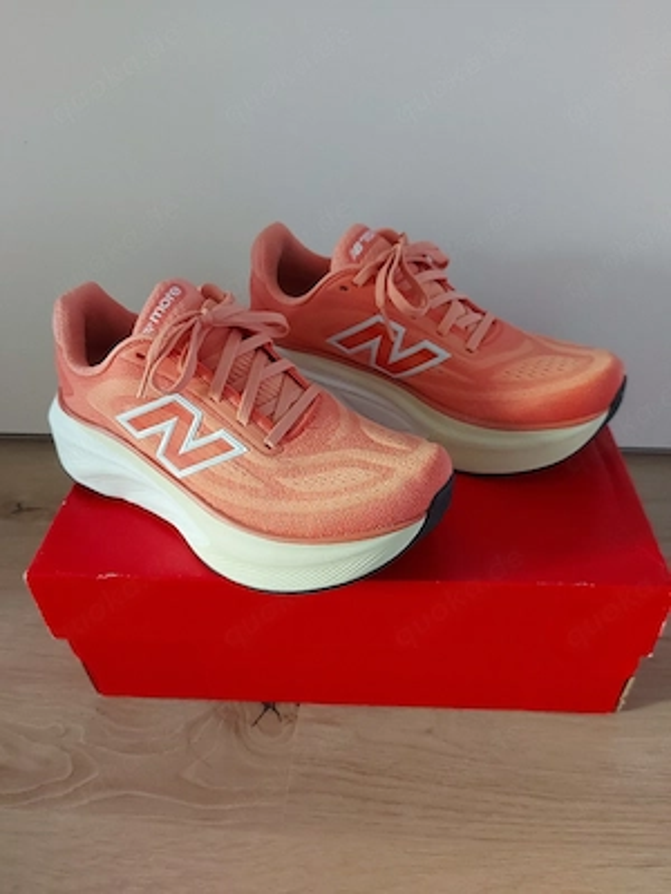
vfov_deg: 71.6
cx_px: 336
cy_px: 447
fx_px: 620
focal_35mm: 24
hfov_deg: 56.8
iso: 250
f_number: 1.8
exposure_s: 1/33
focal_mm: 5.23
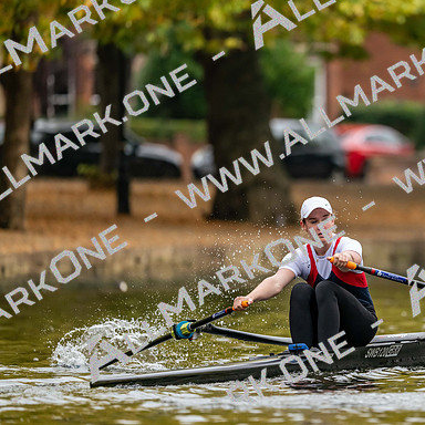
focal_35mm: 513
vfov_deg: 3.4
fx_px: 7126
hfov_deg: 3.4
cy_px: 212
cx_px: 312
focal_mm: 400
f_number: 4.5
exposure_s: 1/2500
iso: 2000
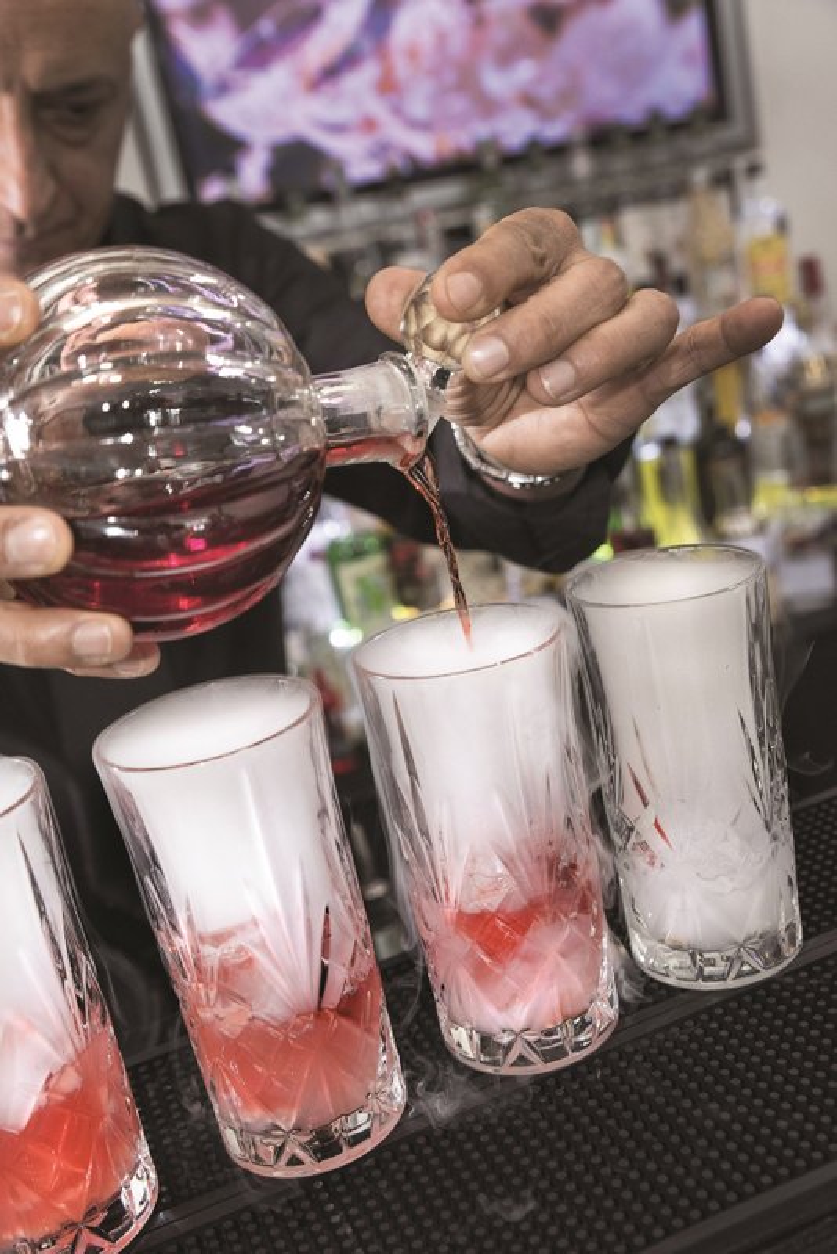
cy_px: 627
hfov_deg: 33.4
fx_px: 1394
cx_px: 418
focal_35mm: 40
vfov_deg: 48.4
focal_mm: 40
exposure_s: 1/160
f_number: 7.1
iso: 1600
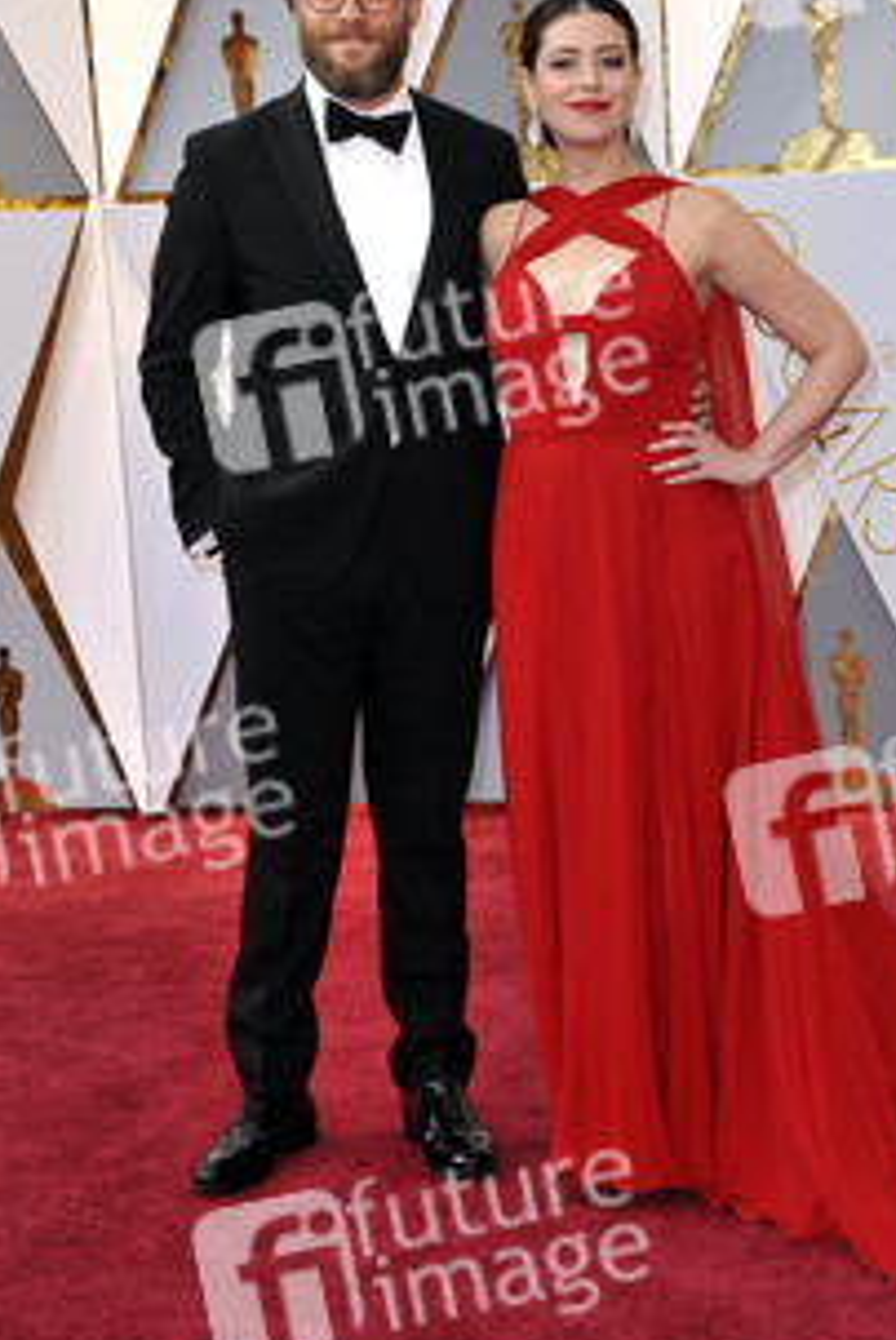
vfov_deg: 22.6
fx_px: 3352
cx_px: 552
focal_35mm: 90
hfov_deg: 15.2
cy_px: 590
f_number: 7.1
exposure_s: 1/250
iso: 1000
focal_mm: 68
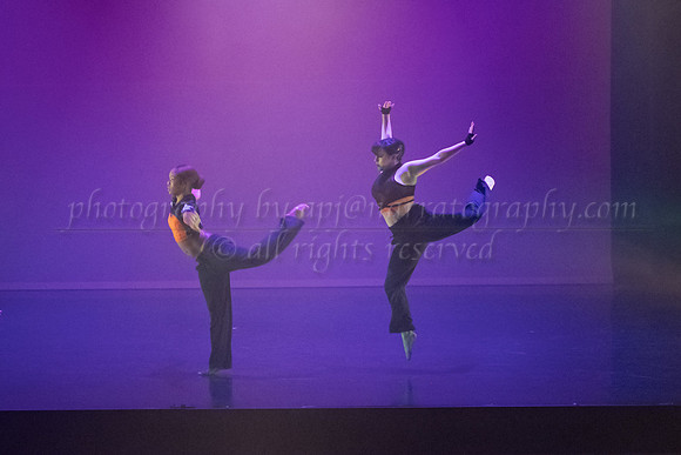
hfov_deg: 22.9
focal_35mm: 88
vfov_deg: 15.5
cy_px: 245
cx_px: 221
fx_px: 1674
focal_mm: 48
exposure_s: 1/320
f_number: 2.8
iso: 4000
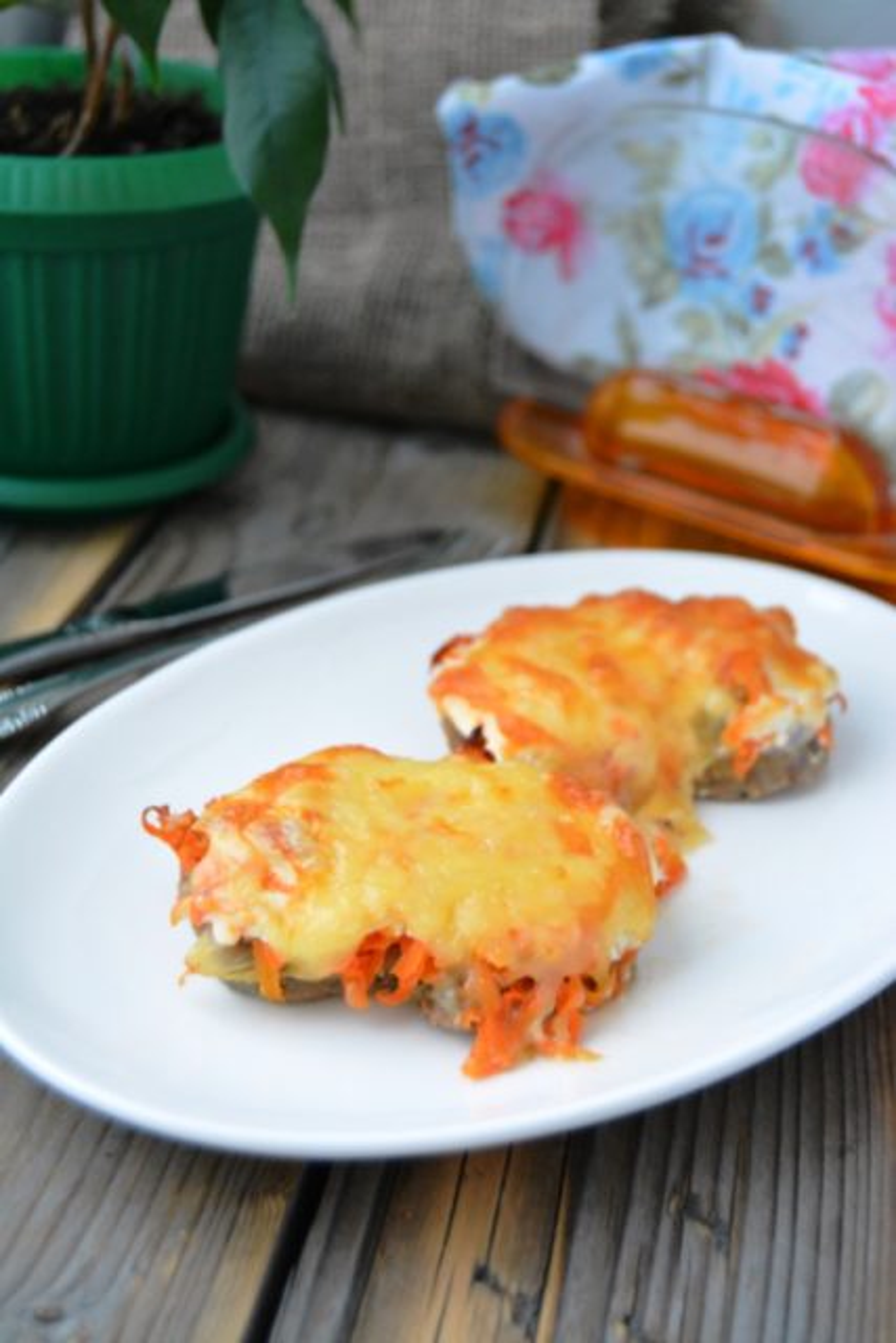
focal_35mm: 60
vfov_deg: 33.4
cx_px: 448
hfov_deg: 22.6
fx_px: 2239
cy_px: 672
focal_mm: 40
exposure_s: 1/50
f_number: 5
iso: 2500
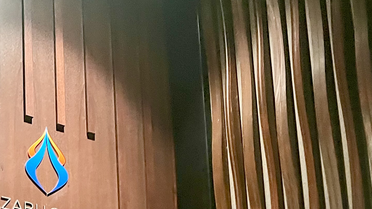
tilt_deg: +12.3
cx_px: 15
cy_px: 368
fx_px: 789
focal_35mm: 80
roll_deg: +1.1
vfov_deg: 13.6
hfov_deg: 25.4
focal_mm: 5.7
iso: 640
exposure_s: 1/25
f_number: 1.5
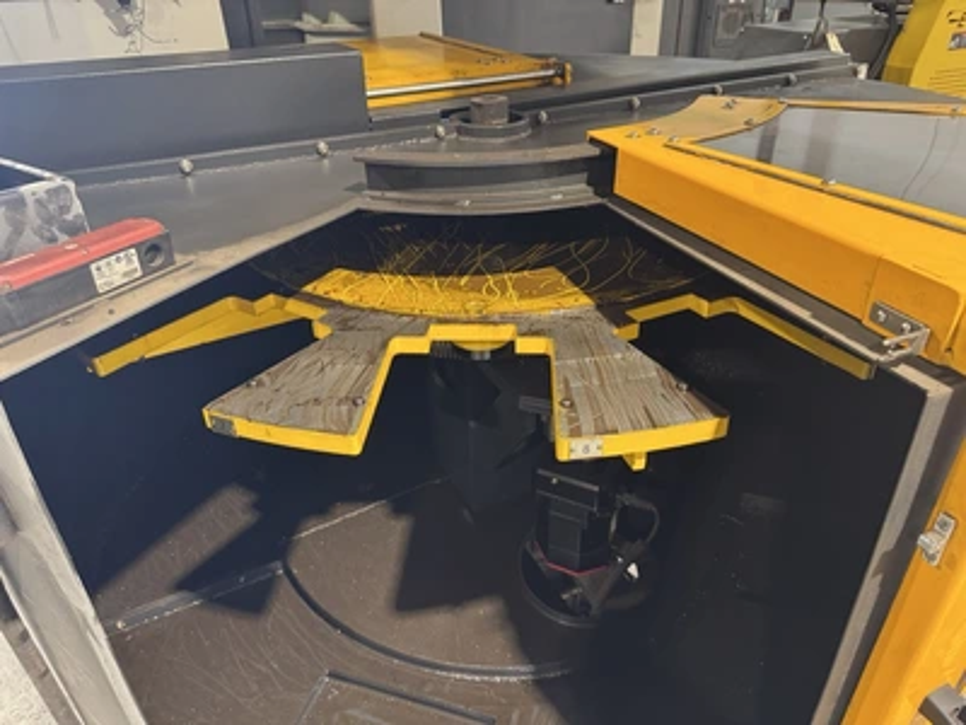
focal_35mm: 24
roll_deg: +2.4
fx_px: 670
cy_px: 362
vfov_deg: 56.8
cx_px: 483
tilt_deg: -32.2
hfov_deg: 71.6
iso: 500
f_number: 1.78
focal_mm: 6.76
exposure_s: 1/60
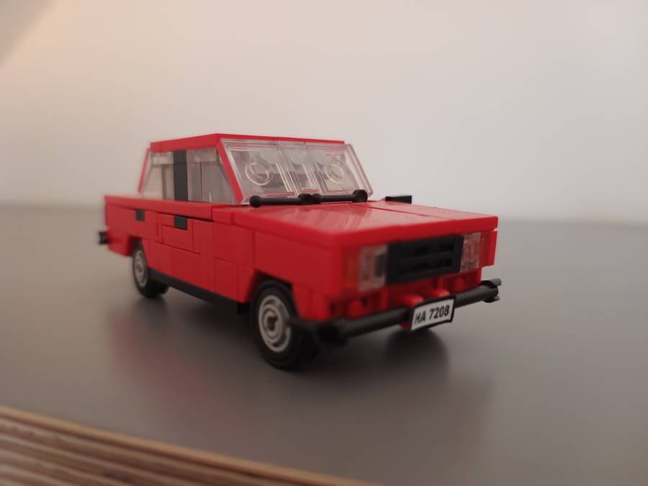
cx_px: 324
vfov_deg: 56.8
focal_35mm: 24
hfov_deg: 71.6
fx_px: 449
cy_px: 243
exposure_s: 1/33.3
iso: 2230
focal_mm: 5.89
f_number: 1.4
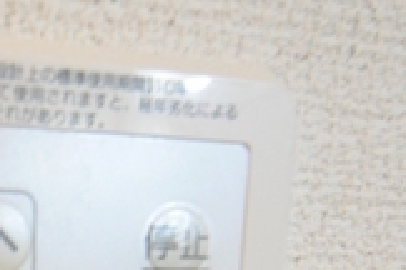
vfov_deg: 16.3
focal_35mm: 77
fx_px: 868
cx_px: -40
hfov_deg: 24.6
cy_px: 400
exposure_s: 1/5
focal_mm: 13
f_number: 5
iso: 100
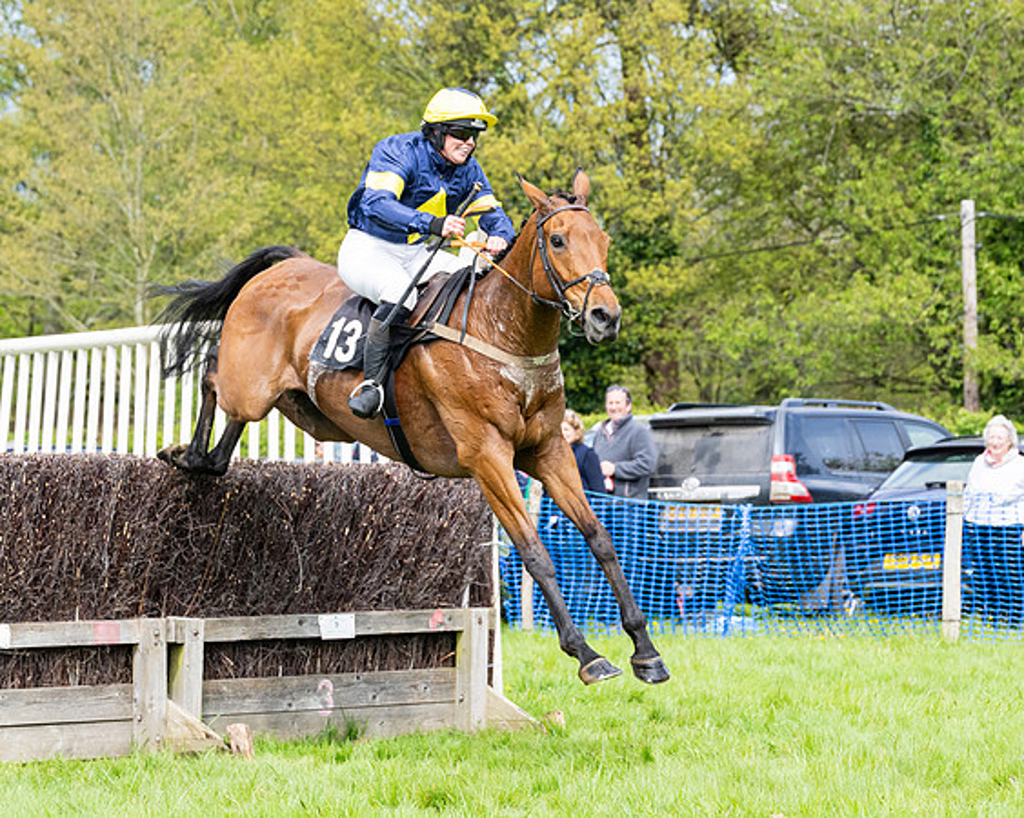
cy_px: 338
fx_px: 4346
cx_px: 402
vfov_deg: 10.8
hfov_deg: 13.4
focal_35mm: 143
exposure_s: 1/2500
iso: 640
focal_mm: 74
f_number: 4
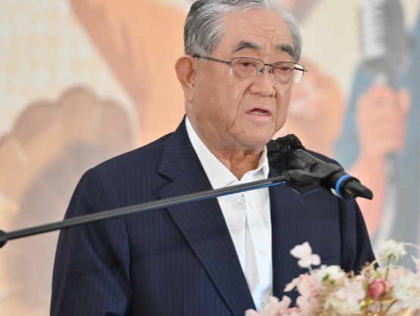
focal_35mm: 252
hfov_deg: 7.9
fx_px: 3058
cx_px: 245
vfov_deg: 5.9
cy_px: 125
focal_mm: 145
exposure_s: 1/200
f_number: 2.8
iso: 1000
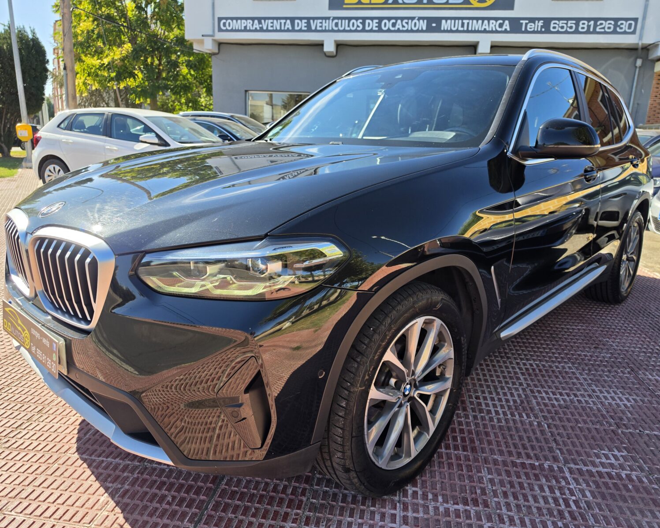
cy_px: 264
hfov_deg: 70.3
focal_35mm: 24
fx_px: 469
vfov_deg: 58.8
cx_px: 332
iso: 64
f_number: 1.4
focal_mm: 6.5
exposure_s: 1/2859
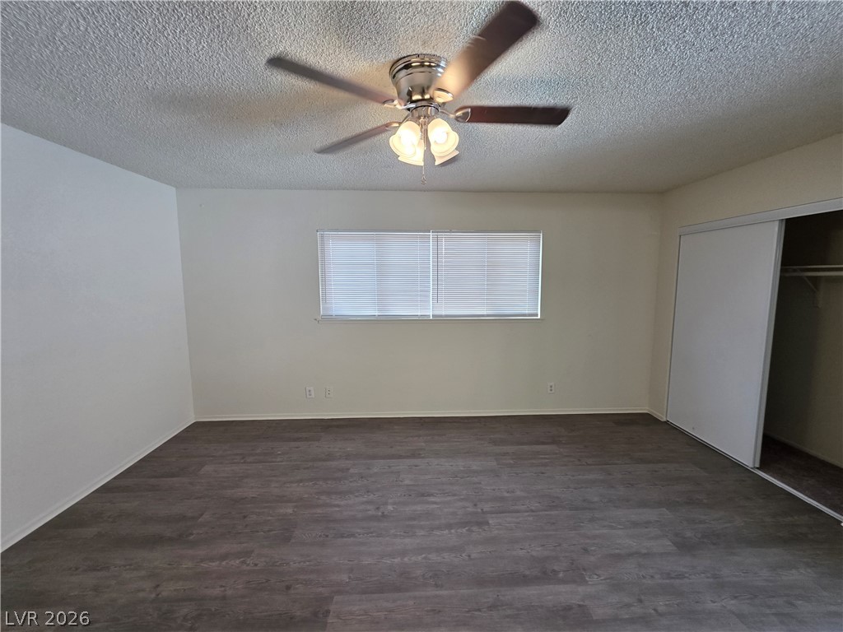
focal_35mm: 13
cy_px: 316
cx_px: 422
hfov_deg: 106.2
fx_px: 317
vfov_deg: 89.9
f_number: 1.9
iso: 125
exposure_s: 1/120
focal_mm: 2.2
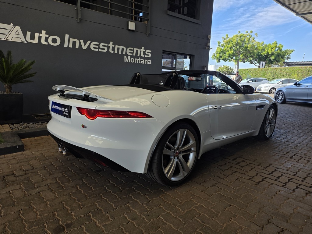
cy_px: 117
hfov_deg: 73.9
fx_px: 207
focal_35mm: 23
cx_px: 156
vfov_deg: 58.9
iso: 80
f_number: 1.7
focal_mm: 6.25
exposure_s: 1/1449
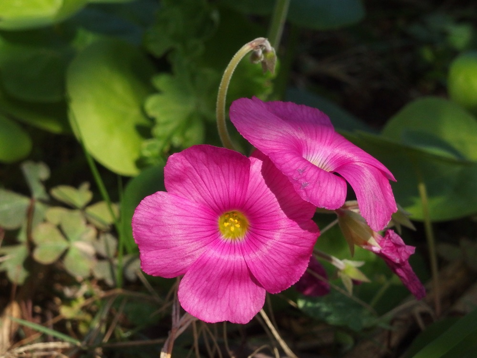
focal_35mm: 130
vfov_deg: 11.4
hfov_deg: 15.2
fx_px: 1791
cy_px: 179
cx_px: 238
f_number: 7.1
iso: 500
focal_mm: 23.5
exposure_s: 1/1000
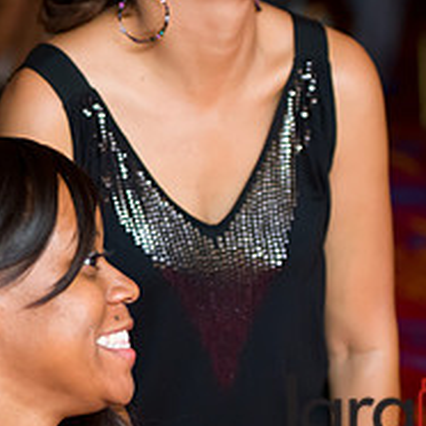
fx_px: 2771
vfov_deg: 8.8
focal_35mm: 199
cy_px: 87
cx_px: -53
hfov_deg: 8.7
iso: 1600
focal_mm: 75
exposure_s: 1/125
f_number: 3.2
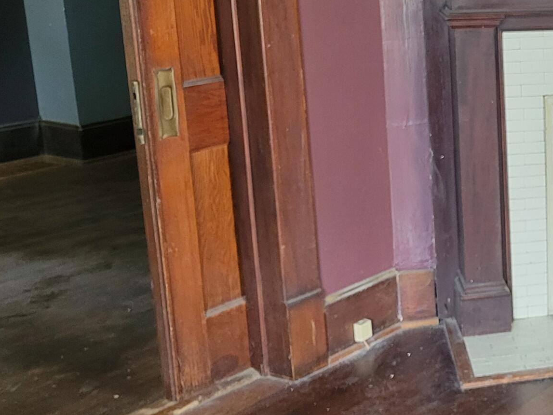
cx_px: 715
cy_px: 144
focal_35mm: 68
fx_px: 1086
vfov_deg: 21.5
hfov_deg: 24.9
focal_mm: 5.4
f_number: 1.8
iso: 320
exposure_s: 1/40
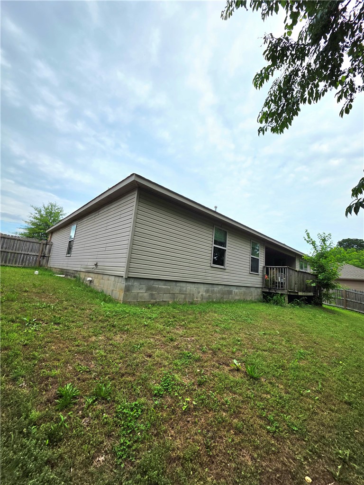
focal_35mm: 13
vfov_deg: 106.2
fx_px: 182
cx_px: 182
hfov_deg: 89.9
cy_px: 242
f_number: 1.9
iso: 40
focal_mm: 2.2
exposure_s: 1/2000
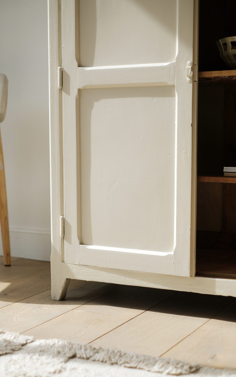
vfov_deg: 34.5
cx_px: 120
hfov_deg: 22.0
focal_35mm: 59
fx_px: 607
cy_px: 201
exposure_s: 1/210
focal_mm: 35
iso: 125
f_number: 2.8
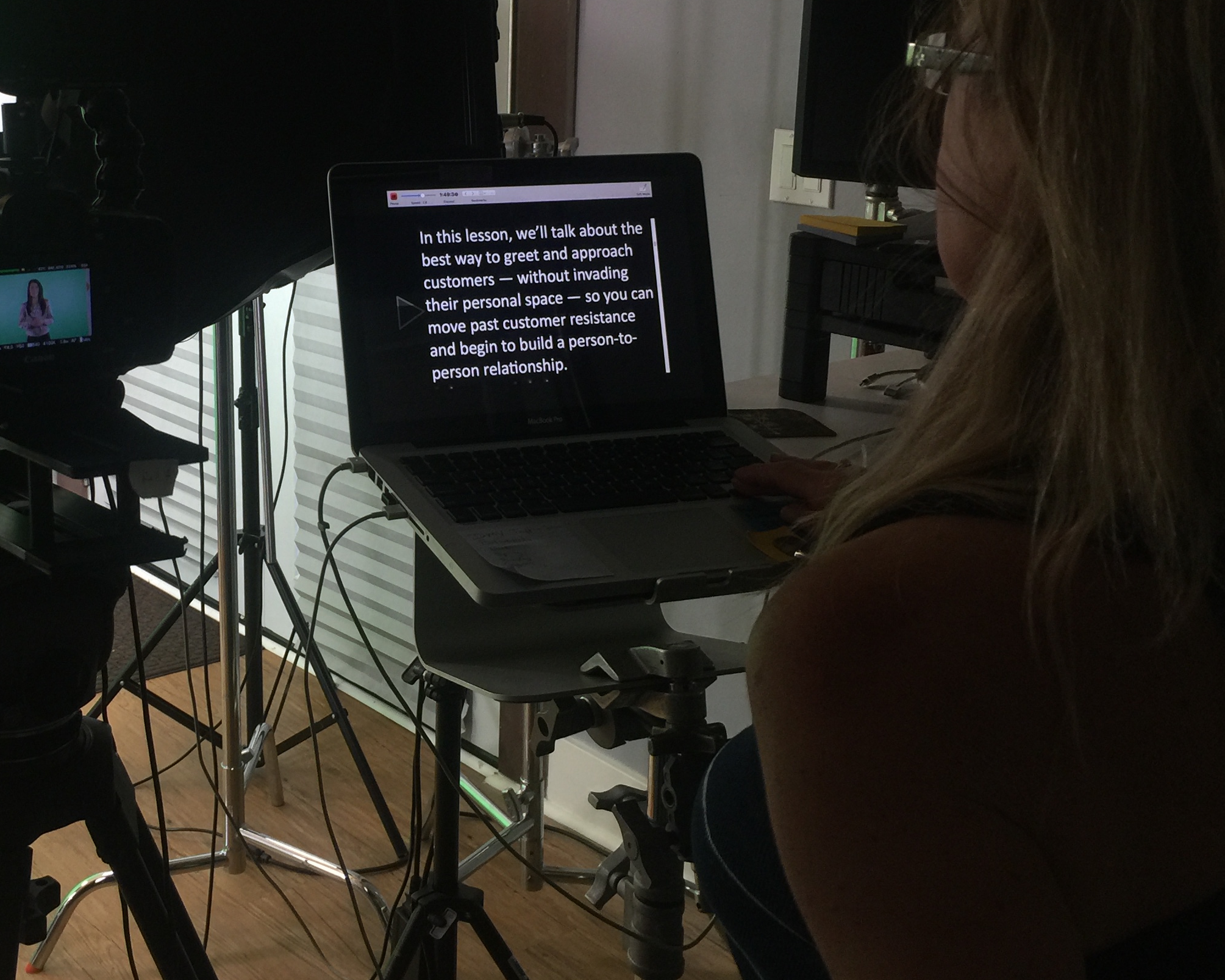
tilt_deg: -13.6
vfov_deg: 32.5
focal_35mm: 46
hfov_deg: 38.8
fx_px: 1668
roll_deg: +0.2
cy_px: 348
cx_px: 246
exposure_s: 1/15
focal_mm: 4.15
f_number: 2.2
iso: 32
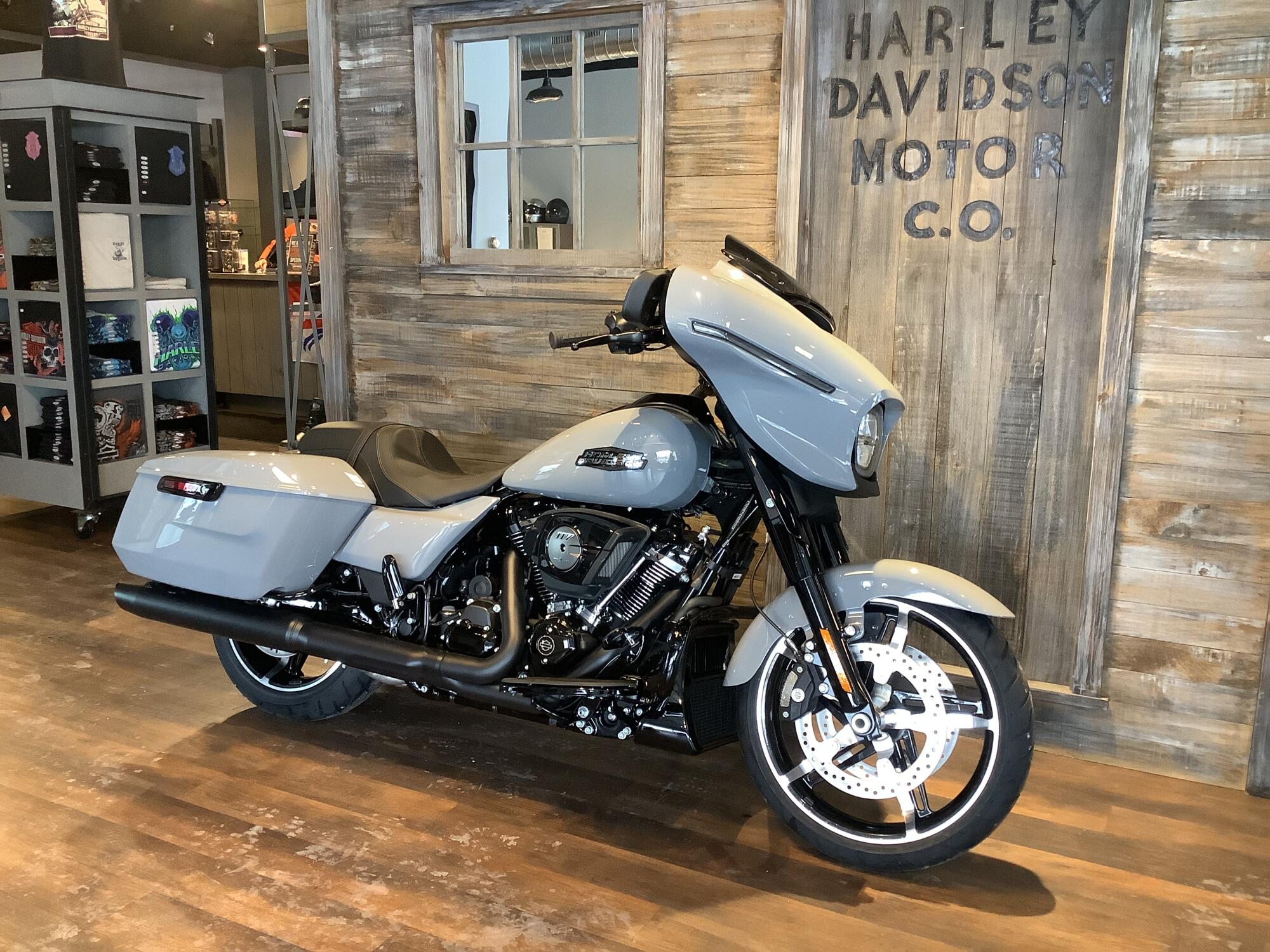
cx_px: 635
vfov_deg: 45.4
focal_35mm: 31
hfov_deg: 58.4
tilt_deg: -11.2
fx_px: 1137
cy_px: 476
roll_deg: -0.9
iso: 320
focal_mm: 3.3
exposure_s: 1/60
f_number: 2.4
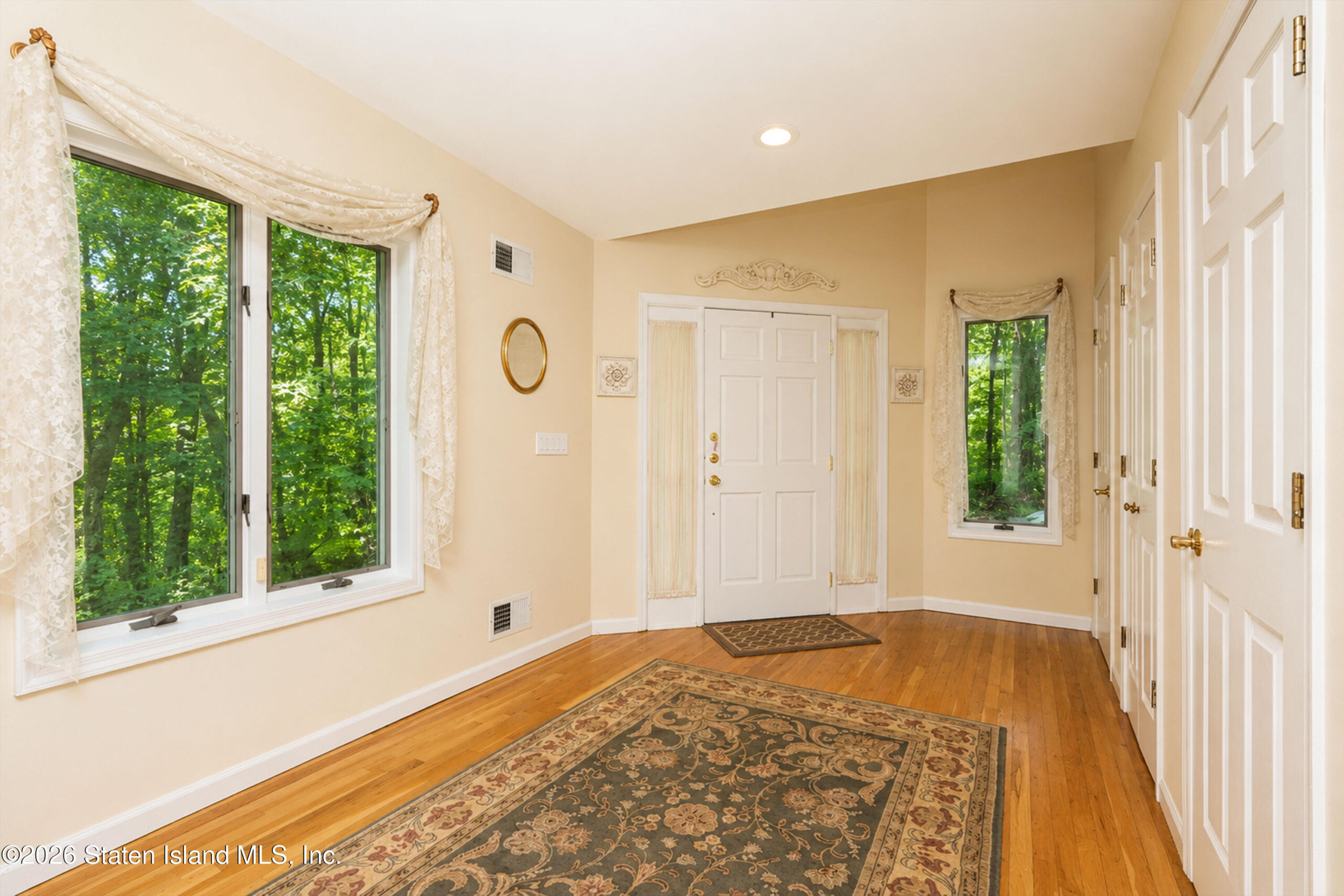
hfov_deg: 96.7
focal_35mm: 16
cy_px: 448
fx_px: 597
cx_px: 672
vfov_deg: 73.8
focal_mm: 16
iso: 64
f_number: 5
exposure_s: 1/50
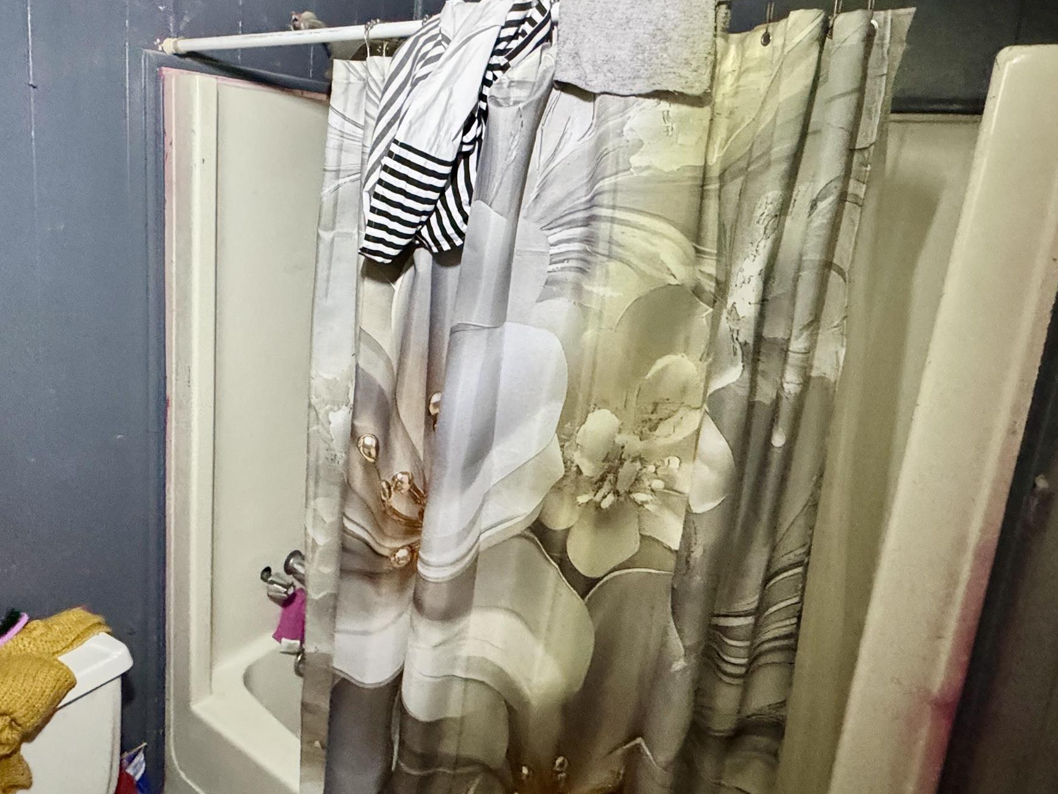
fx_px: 764
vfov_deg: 54.6
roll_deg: -5.1
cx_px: 431
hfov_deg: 68.8
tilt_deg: -12.6
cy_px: 332
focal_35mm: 25
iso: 1250
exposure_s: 1/57
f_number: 2.2
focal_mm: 2.22
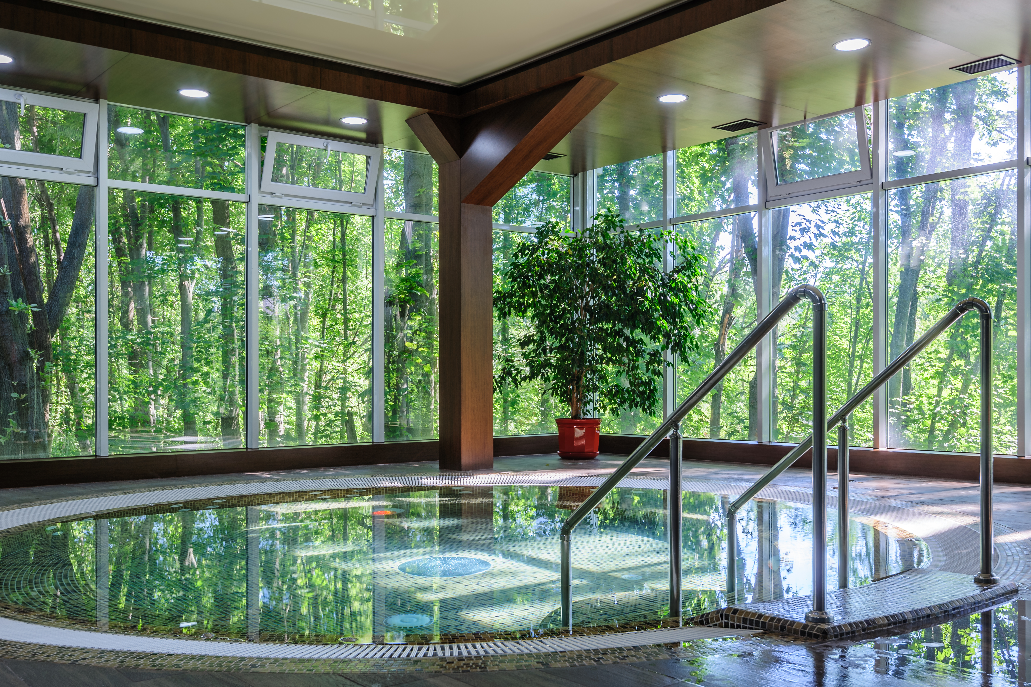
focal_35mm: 36
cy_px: 350
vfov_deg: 36.9
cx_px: 530
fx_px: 1031
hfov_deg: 53.1
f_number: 10
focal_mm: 35
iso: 200
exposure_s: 1/20
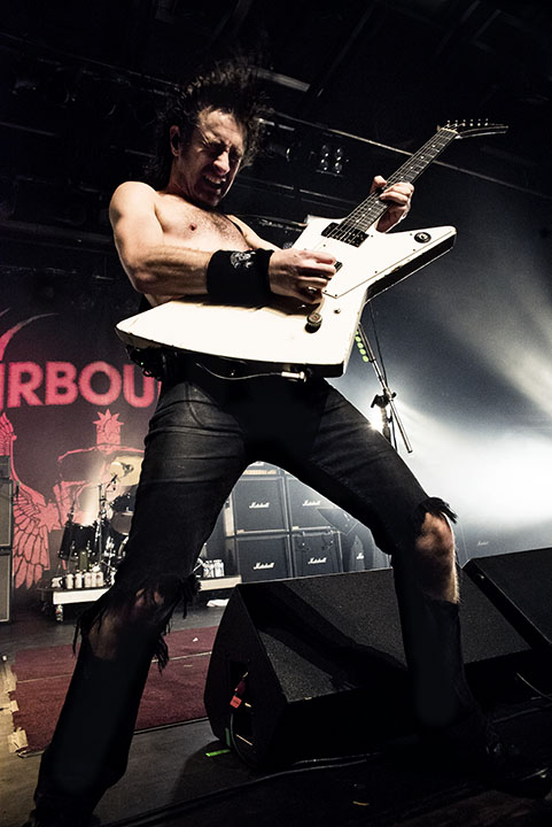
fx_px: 551
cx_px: 276
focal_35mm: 24
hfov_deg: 53.2
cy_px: 414
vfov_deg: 73.7
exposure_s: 1/320
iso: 4000
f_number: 6.3
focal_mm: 24
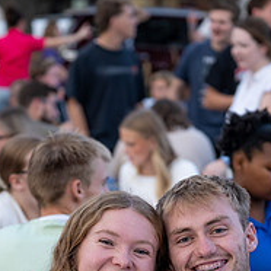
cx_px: 147
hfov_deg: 7.5
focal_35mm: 234
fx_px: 2073
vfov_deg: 7.4
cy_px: 318
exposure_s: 1/250
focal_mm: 70
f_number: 3.2
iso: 250
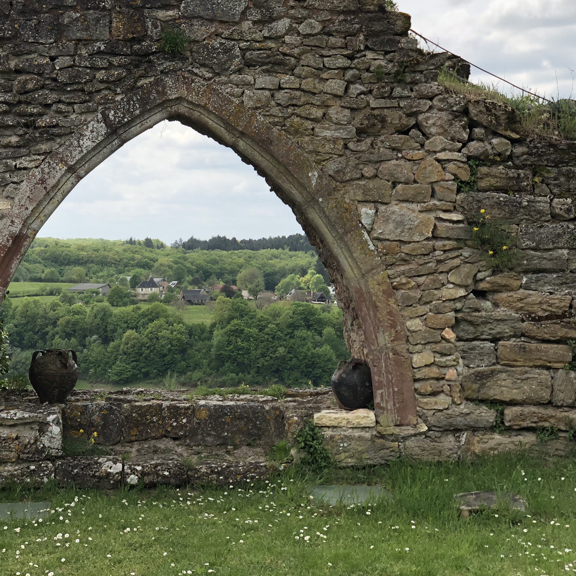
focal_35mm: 77
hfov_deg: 22.3
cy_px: 217
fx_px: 1450
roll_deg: +0.6
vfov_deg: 22.4
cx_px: 154
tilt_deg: +2.6
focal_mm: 6
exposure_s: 1/873
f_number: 2.4
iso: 16
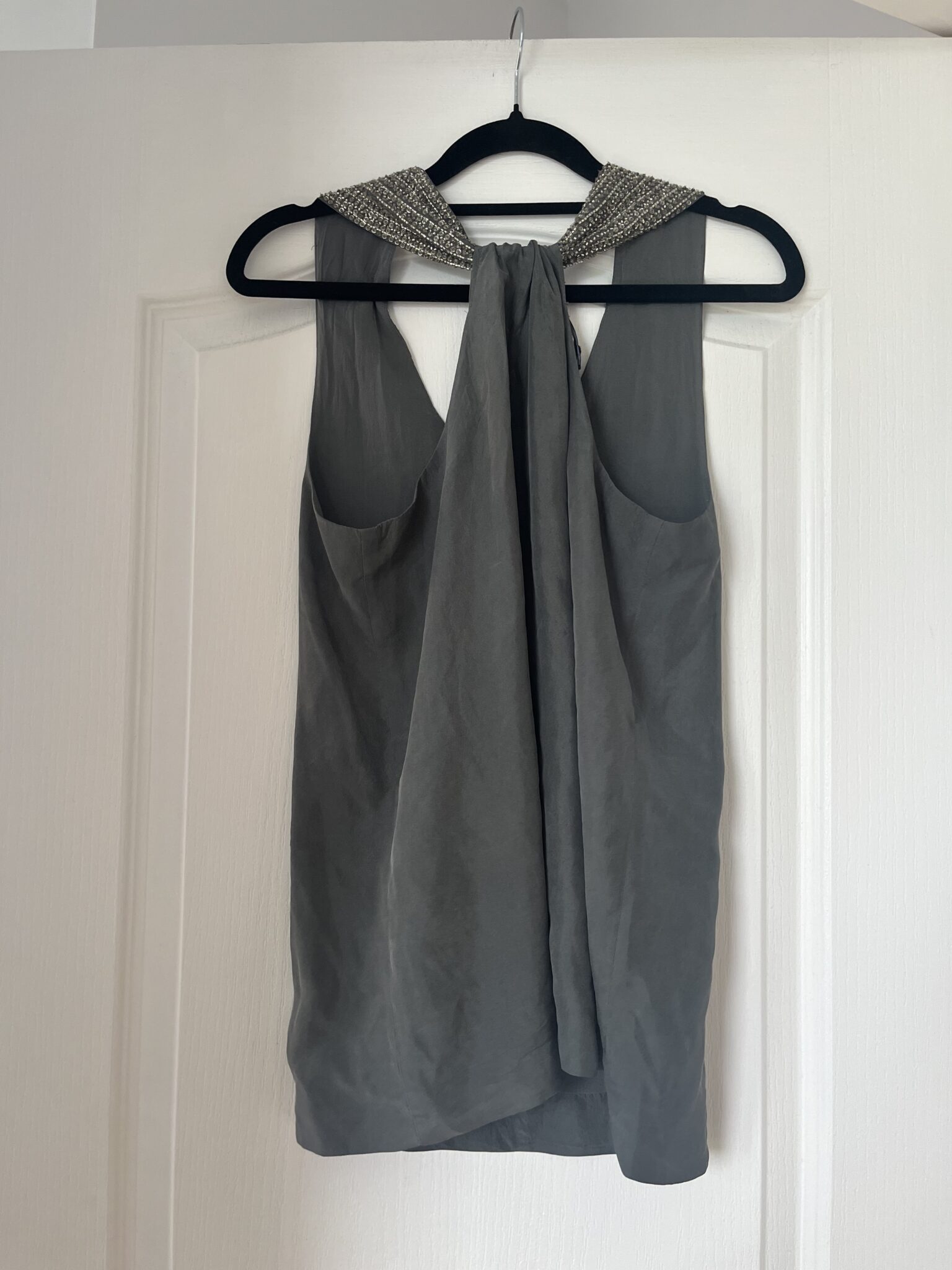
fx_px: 953
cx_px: 476
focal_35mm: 26
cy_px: 635
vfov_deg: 67.3
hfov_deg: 53.1
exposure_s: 1/116
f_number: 1.6
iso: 125
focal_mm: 5.1
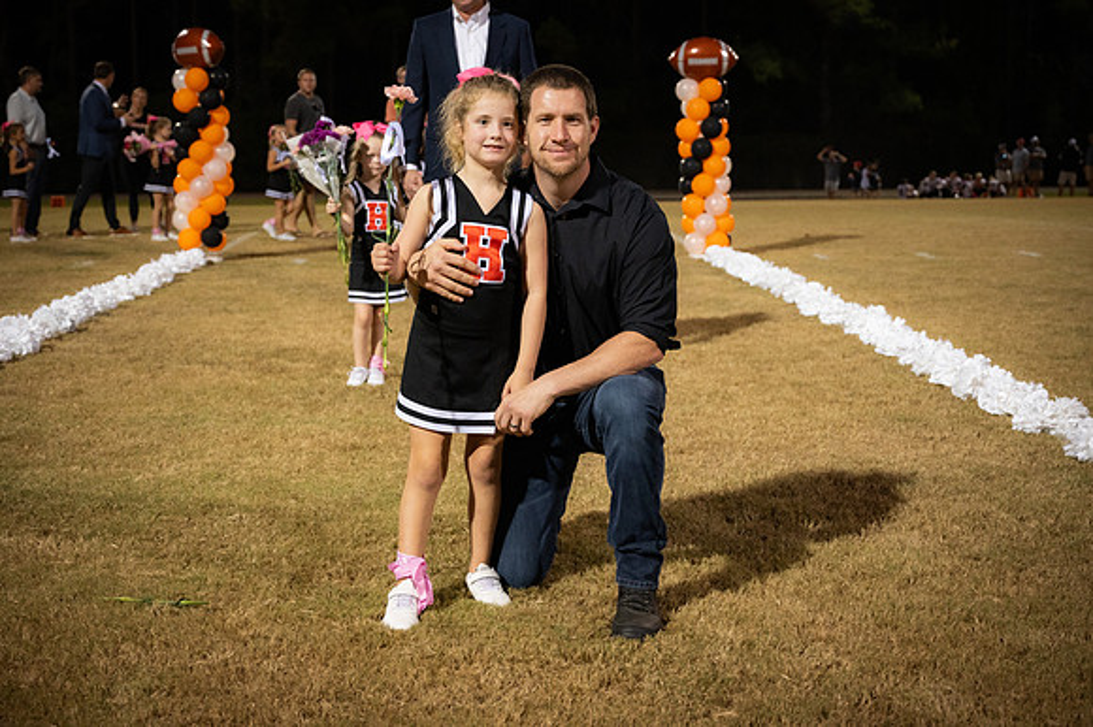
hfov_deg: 38.2
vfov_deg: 26.0
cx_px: 546
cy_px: 364
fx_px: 1578
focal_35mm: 52
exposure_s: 1/250
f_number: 4
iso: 3200
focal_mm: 52
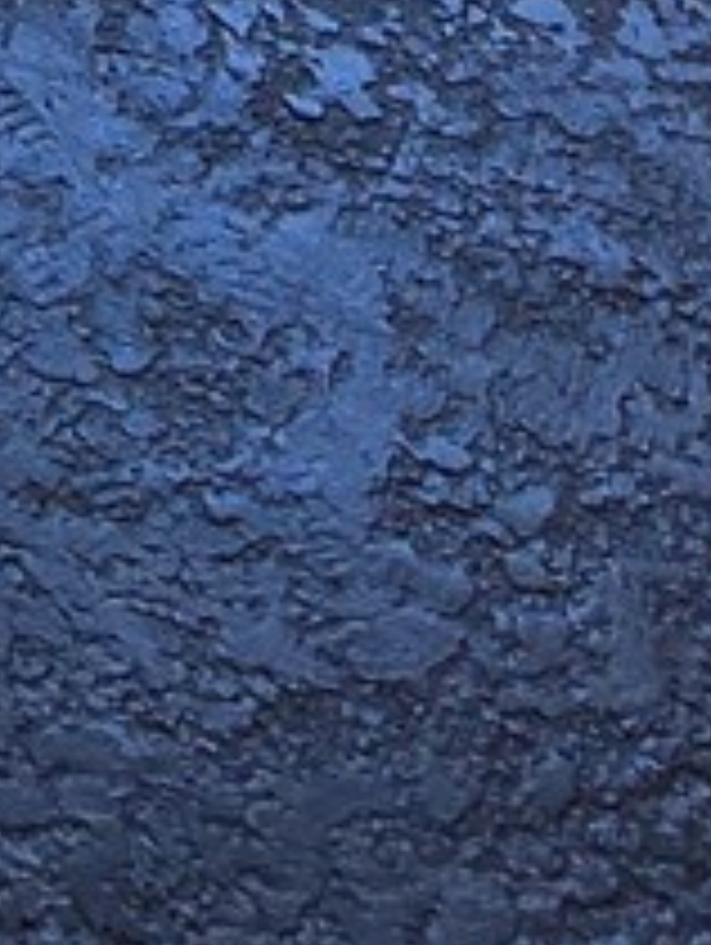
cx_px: -486
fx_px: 2706
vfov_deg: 13.0
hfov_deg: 13.7
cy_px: -1521
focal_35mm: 99
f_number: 2.2
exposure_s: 1/120
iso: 40
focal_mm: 1.7
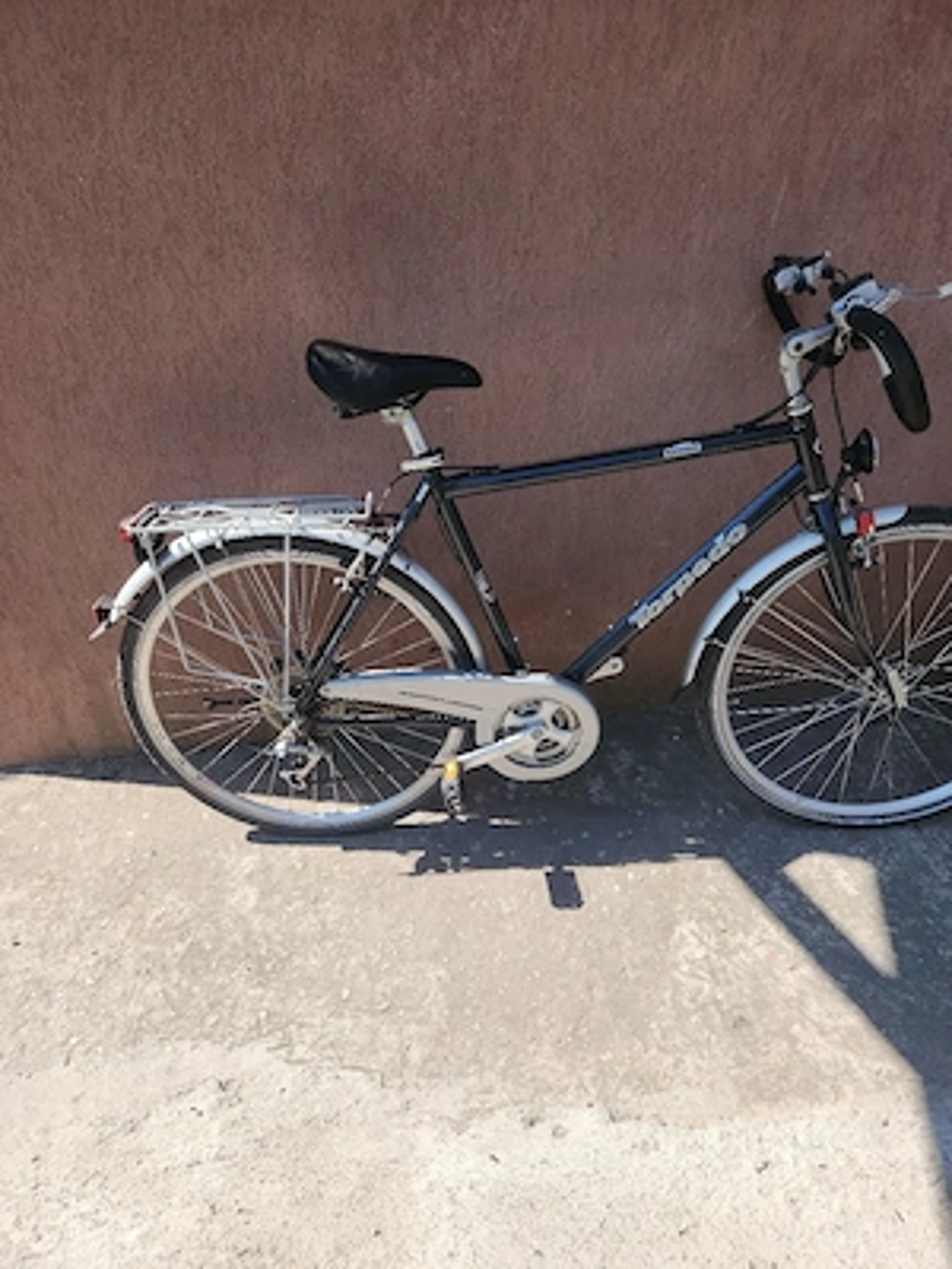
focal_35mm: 23
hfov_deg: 58.9
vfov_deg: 73.9
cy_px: 634
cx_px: 476
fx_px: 843
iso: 20
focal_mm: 5.4
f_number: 1.8
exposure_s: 1/833
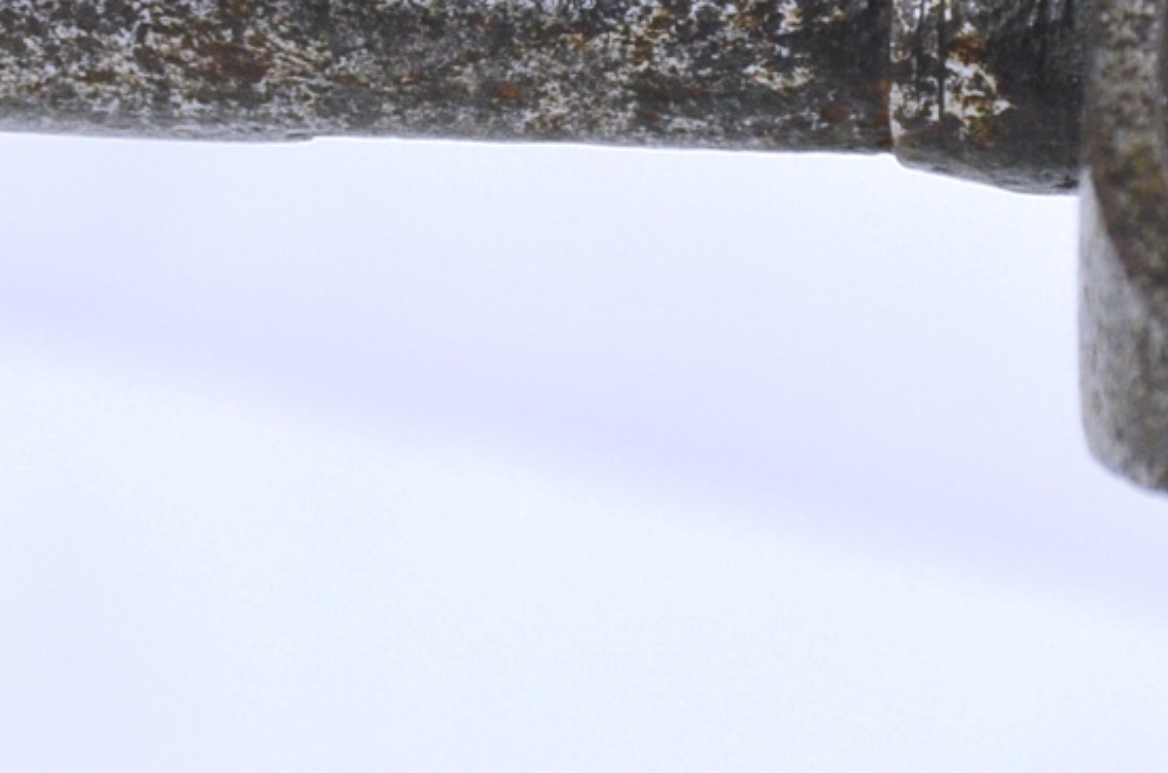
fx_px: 18491
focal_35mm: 571
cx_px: 722
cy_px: 19
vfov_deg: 2.4
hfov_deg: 3.6
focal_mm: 85
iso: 450
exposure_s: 1/250
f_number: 5.6
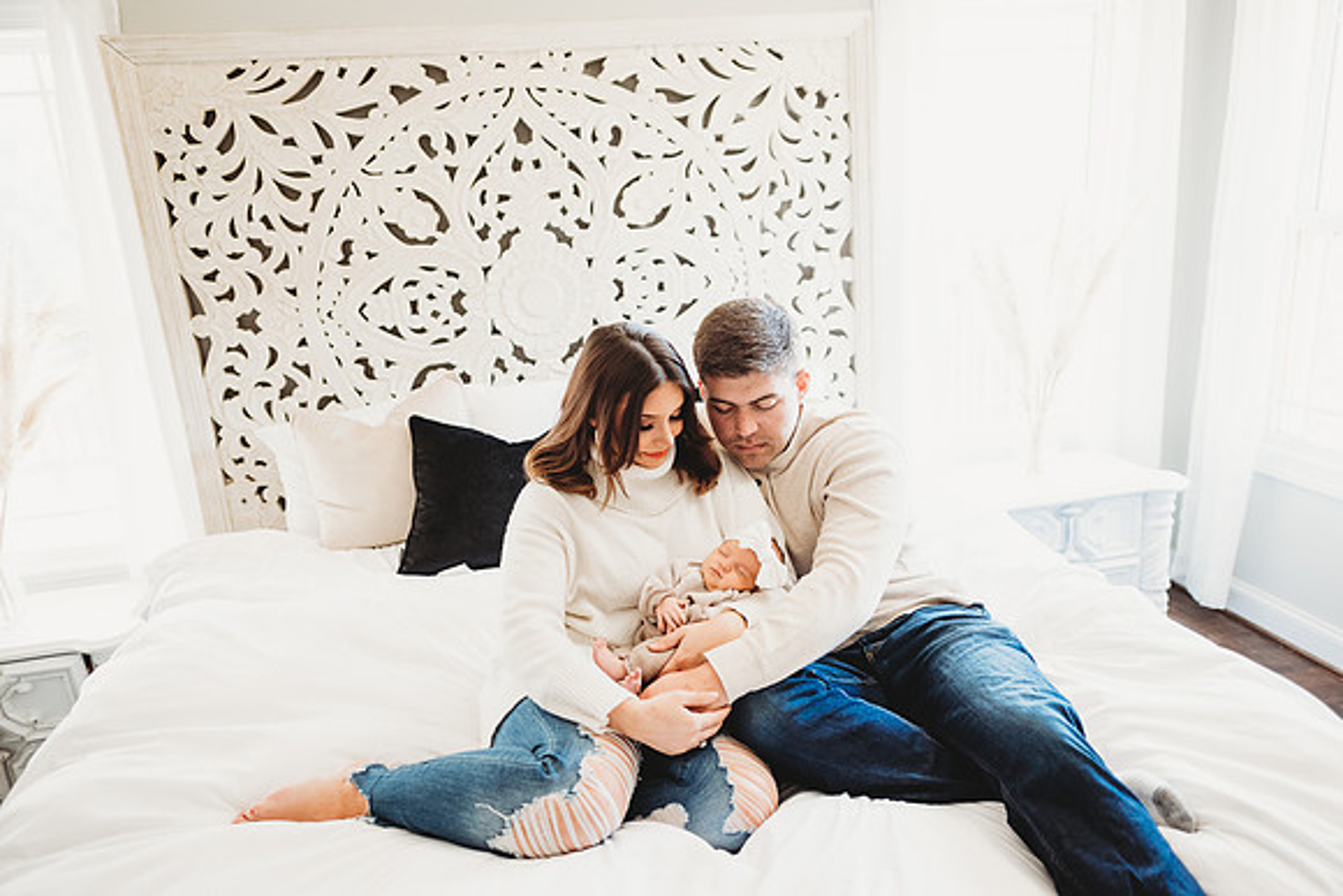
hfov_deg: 73.7
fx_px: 896
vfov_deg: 53.2
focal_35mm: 24
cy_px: 448
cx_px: 672
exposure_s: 1/100
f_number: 2
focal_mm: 24
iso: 500
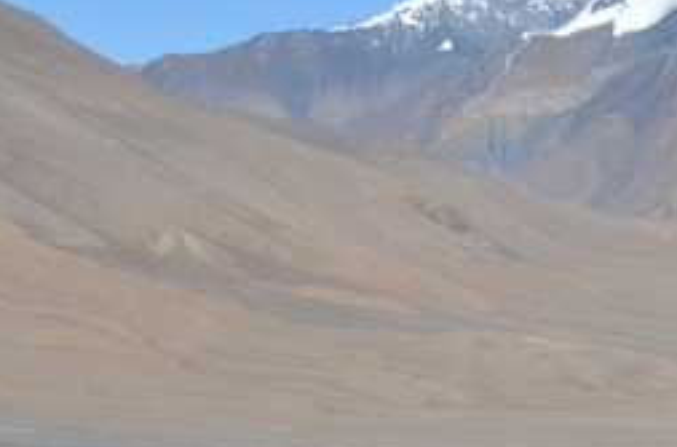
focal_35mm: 139
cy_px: 658
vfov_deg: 9.5
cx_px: 854
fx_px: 2606
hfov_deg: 14.3
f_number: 5.6
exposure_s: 1/1600
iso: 200
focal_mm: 26
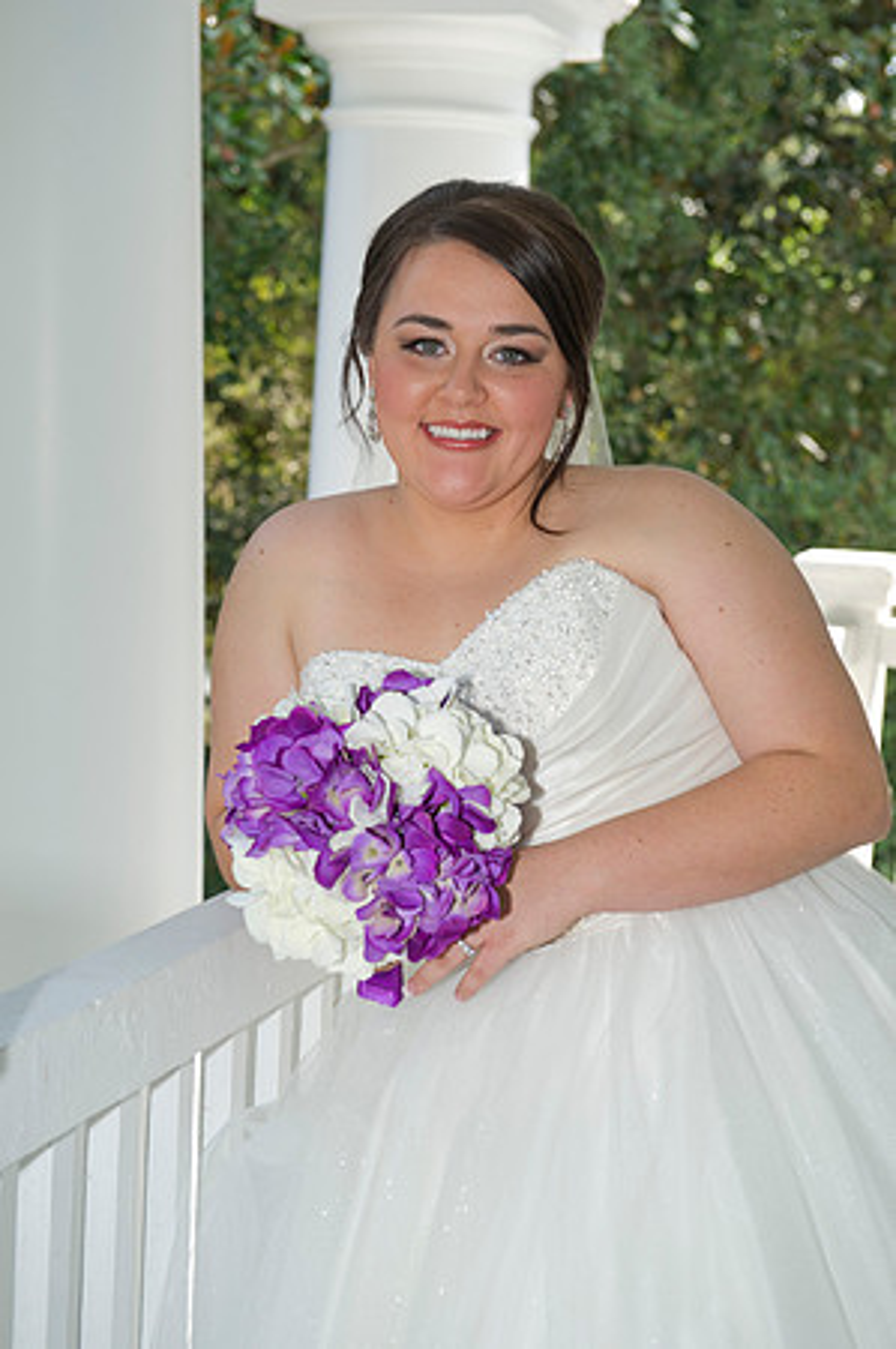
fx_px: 2245
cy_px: 674
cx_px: 448
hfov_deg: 22.6
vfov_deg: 33.4
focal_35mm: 60
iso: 320
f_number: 5.6
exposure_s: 1/125
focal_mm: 60
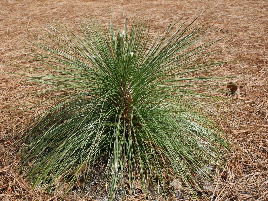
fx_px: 418
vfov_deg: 27.0
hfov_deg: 35.5
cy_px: 100
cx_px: 134
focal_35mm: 54
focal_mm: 27
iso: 200
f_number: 8
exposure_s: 1/320
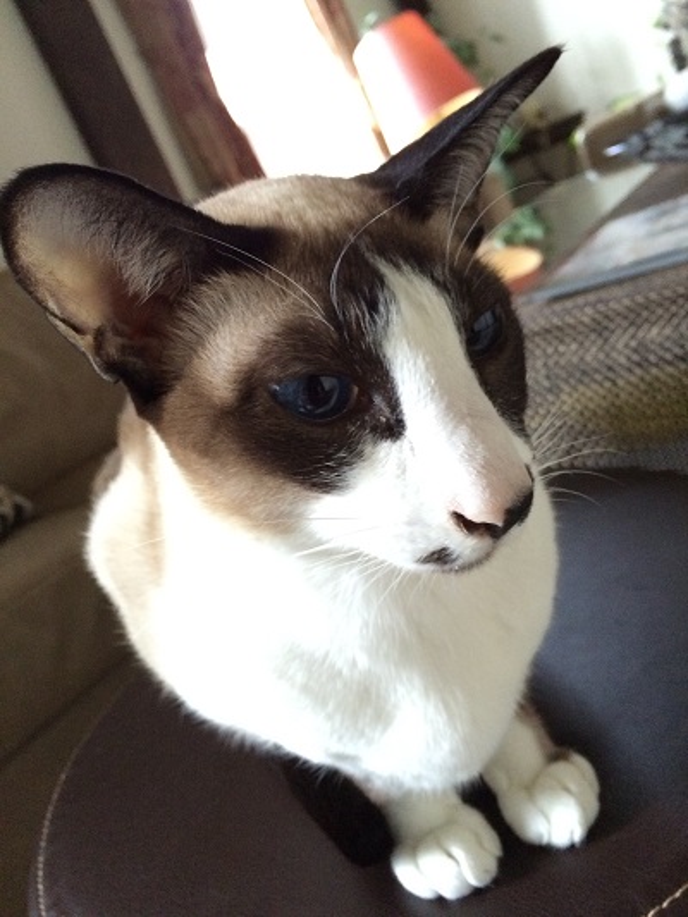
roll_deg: +25.8
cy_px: 458
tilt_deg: -16.0
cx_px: 344
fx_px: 768
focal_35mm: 29
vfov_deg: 61.6
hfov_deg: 48.2
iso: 400
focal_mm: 4.15
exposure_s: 1/15
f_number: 2.2
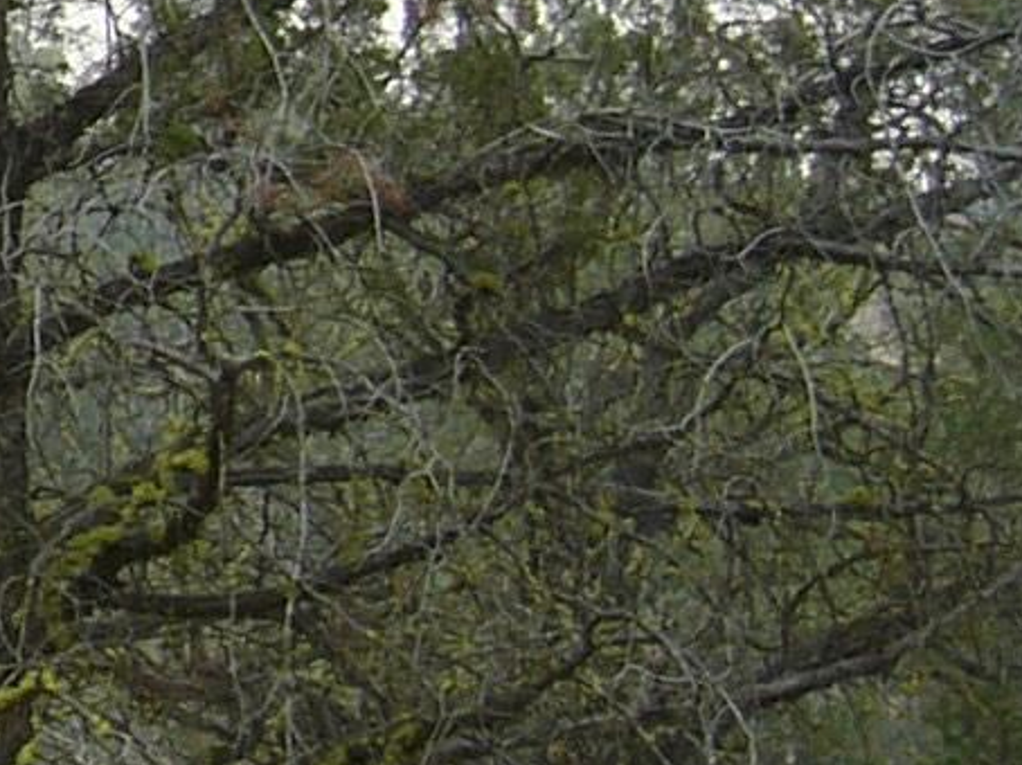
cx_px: -984
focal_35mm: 158
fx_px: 4662
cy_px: 0
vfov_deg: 9.3
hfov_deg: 11.4
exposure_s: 1/100
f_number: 2.8
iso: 50
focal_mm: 5.8
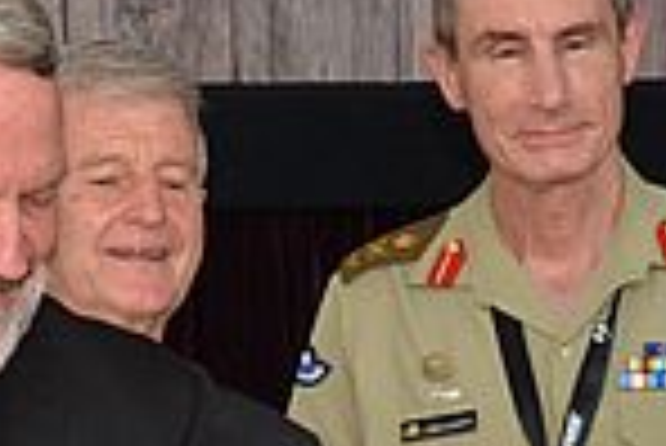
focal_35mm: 182
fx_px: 3370
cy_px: 588
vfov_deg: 7.5
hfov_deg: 11.3
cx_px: 369
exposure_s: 1/250
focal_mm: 30
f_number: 10
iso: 800
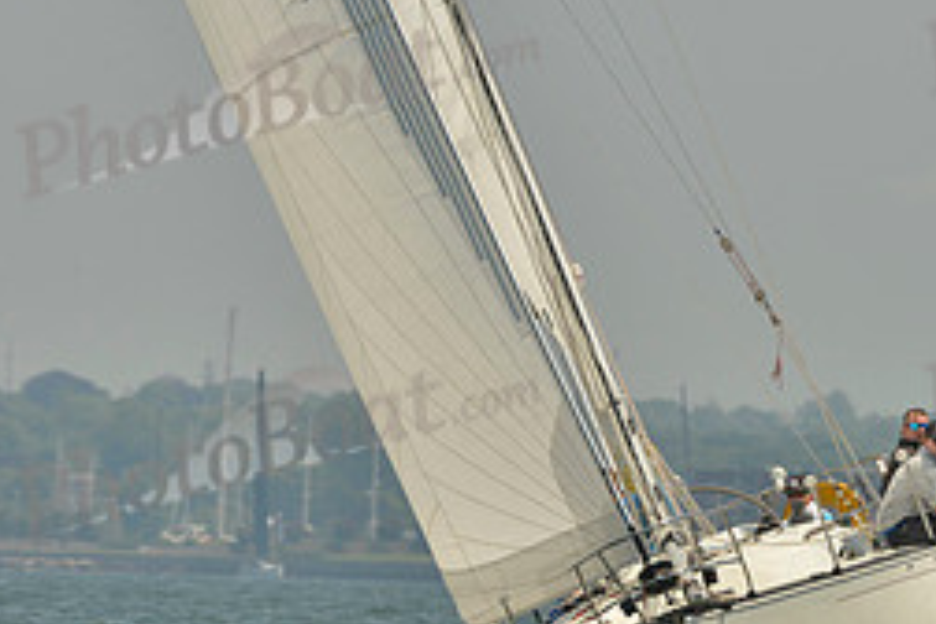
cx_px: 735
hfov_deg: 2.2
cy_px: 585
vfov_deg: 1.5
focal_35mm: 921
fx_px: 23944
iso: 280
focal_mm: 400
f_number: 10
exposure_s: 1/1000
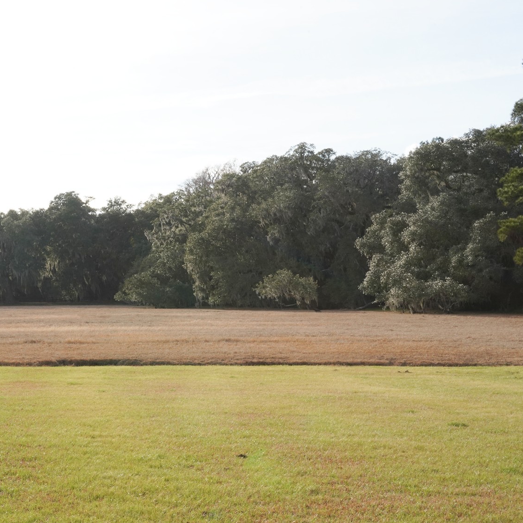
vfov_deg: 29.1
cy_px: 275
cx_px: 84
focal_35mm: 59
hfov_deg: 28.3
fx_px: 1009
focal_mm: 39
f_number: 29
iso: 640
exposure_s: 1/100
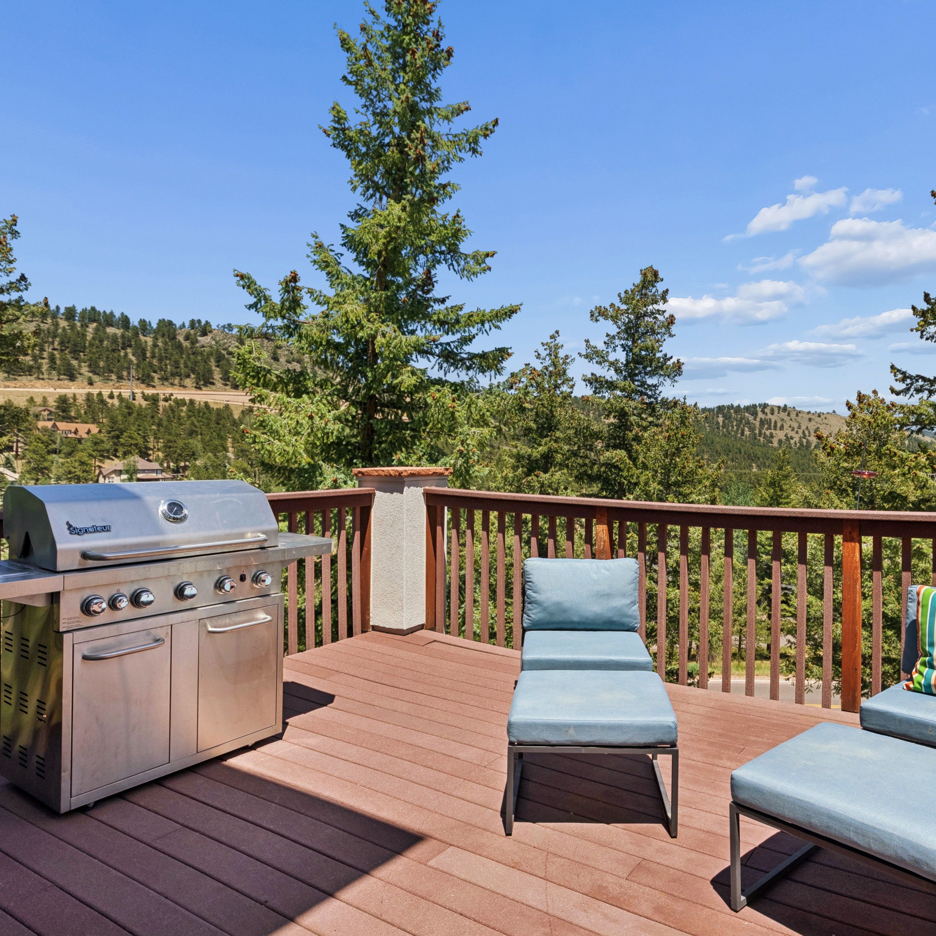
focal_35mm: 23
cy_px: 468
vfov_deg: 67.3
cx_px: 558
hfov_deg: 66.7
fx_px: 704
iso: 200
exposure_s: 1/640
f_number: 8
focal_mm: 18
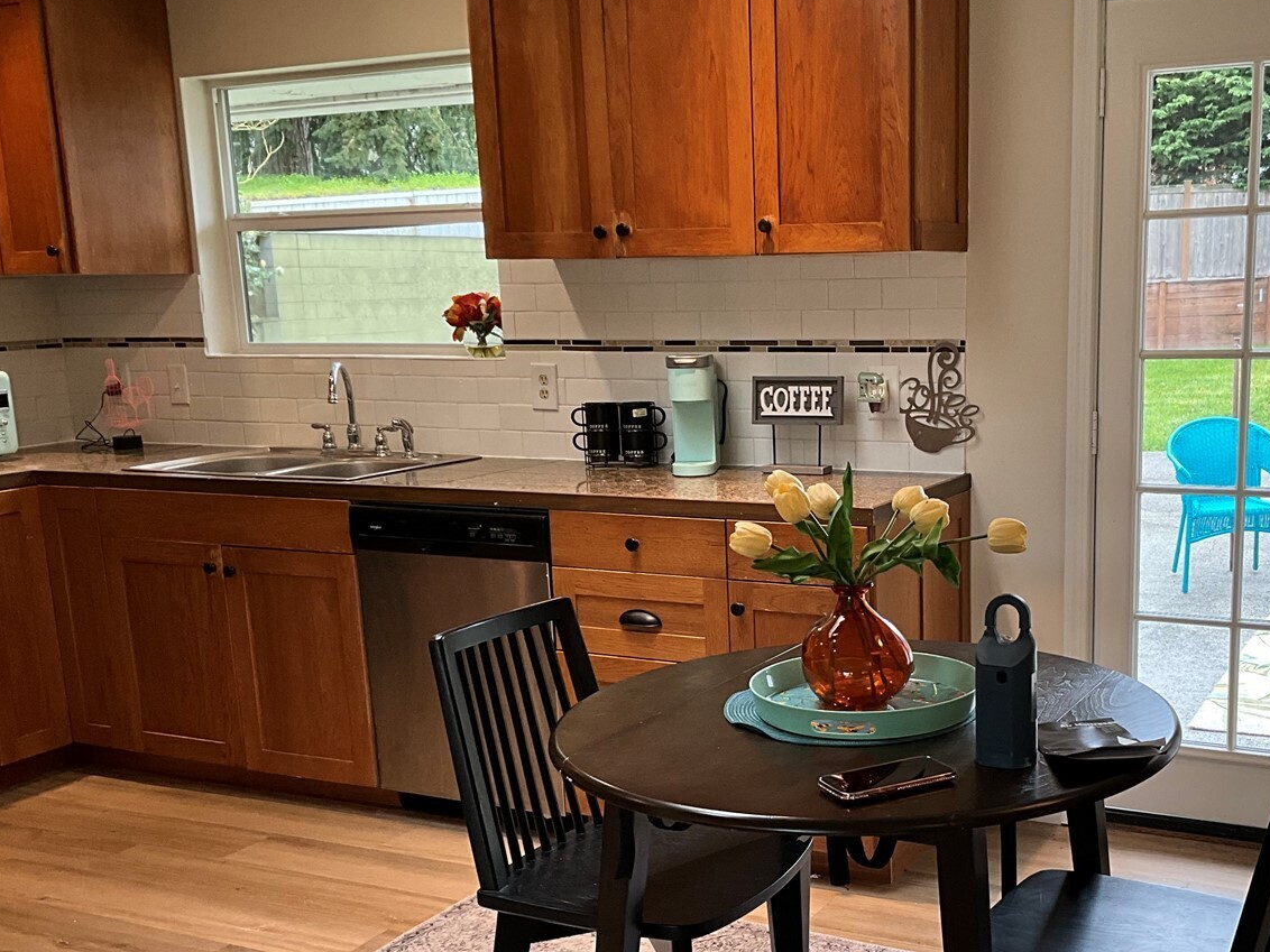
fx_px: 1504
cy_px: 602
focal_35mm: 41
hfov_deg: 45.0
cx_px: 862
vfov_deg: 34.9
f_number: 1.8
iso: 64
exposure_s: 1/120
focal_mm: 3
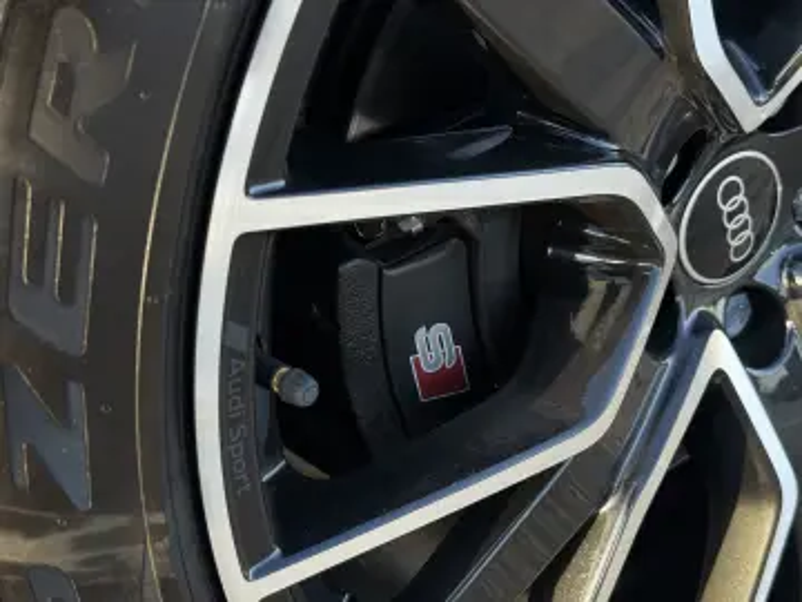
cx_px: 401
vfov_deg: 30.3
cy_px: 301
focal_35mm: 48
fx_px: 1112
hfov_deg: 39.7
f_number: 1.78
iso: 100
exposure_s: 1/290
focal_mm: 6.76
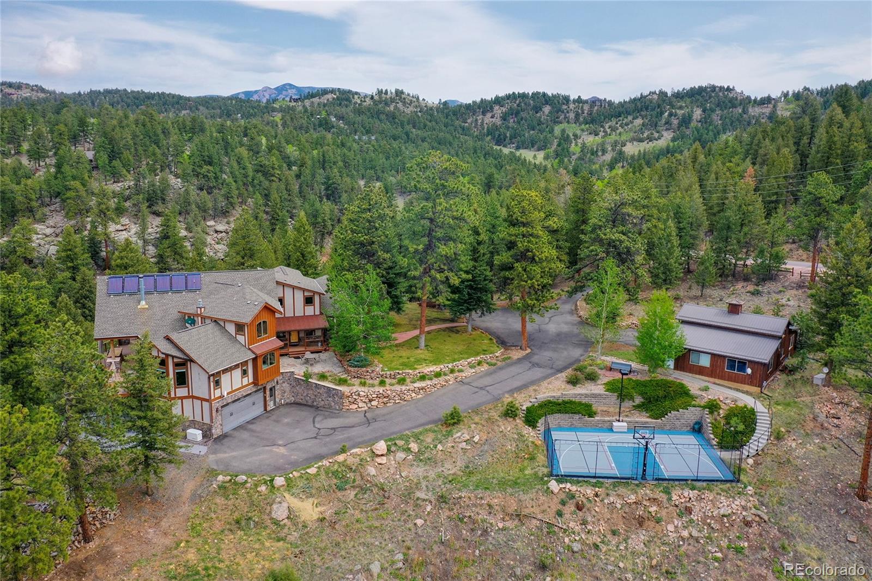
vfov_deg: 46.4
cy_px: 290
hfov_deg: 65.5
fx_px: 678
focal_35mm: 28
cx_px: 436
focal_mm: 10.26
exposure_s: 1/320
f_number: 5
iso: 100
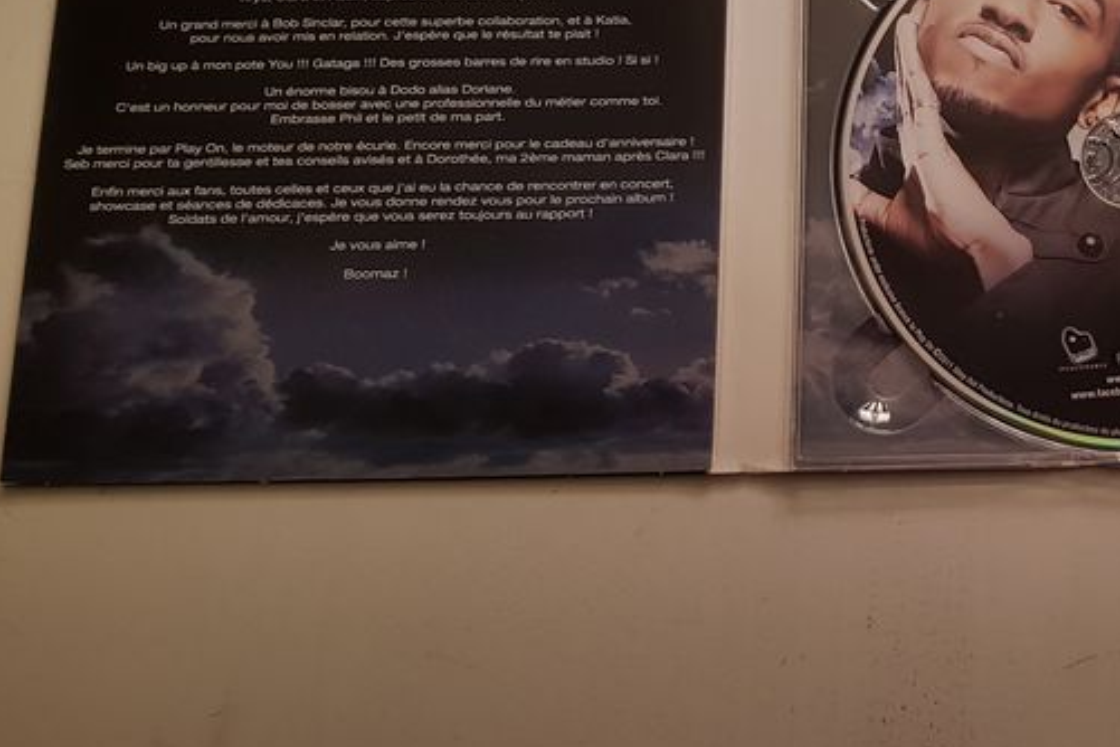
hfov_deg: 33.8
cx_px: 1107
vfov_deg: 24.9
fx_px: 1680
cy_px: 237
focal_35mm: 54
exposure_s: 1/50
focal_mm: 4.2
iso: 80
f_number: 1.7
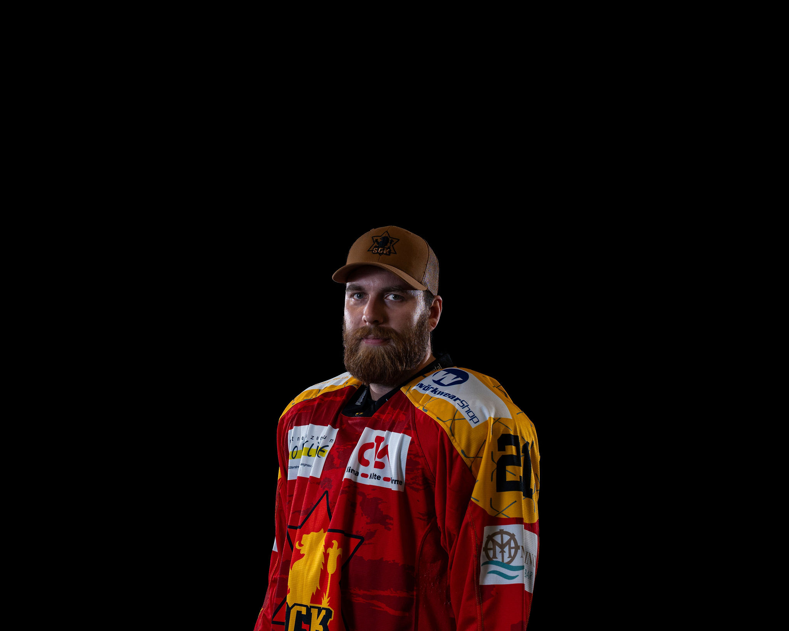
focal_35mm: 76
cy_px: 316
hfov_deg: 25.0
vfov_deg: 20.1
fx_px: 1780
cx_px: 384
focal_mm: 67.7
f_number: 5
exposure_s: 1/160
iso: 200
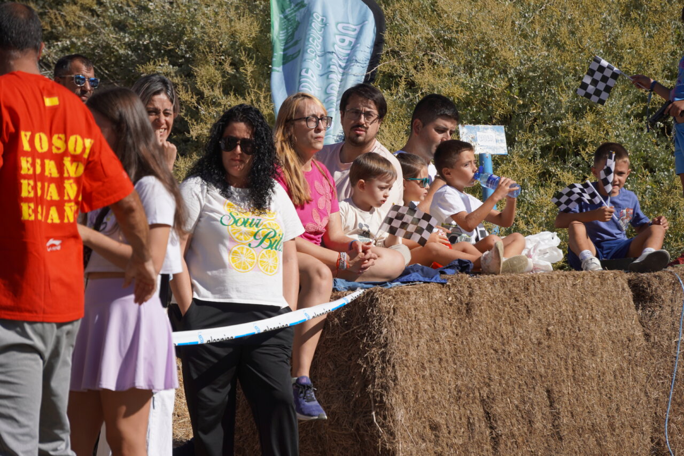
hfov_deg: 7.9
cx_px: 342
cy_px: 228
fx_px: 4958
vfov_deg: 5.3
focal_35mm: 261
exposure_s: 1/640
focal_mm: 174
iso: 100
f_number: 6.3
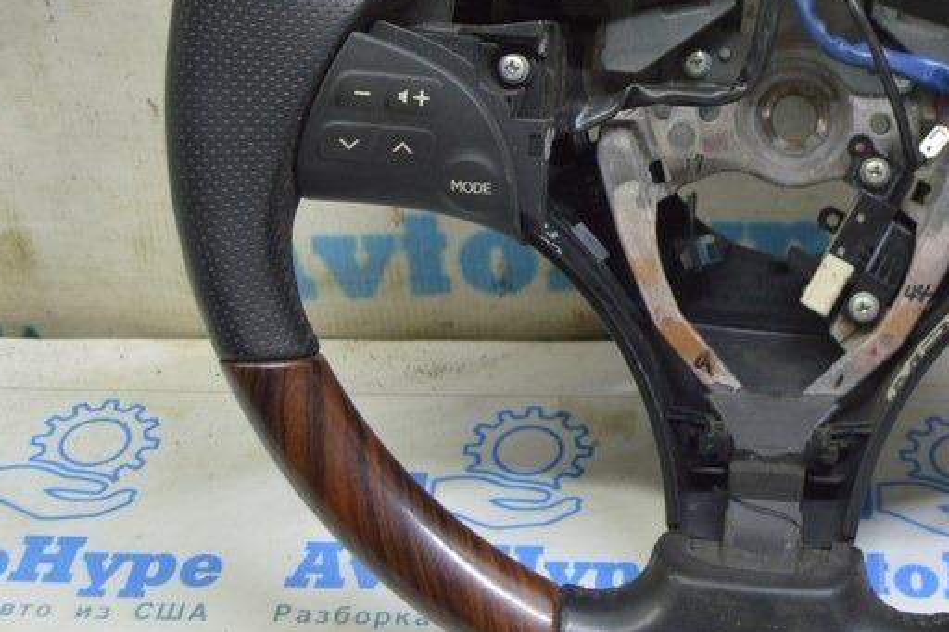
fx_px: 2134
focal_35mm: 81
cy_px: 84
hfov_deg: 24.7
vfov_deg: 16.7
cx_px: 741
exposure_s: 1/20
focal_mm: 27
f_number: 5.6
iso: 400
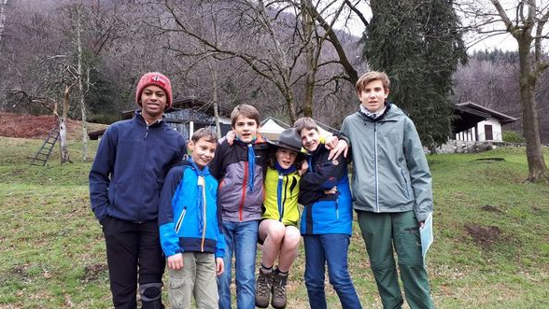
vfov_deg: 38.9
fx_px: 437
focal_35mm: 30
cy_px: 177
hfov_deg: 64.3
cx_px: 277
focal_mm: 3.6
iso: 40
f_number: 1.9
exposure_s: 1/160
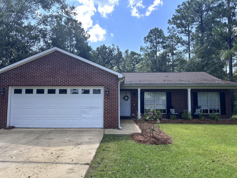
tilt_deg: +4.1
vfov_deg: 56.8
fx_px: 164
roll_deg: -0.5
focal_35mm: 24
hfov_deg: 71.6
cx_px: 118
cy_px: 89
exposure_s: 1/1393
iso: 80
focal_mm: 6.86
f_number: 1.78
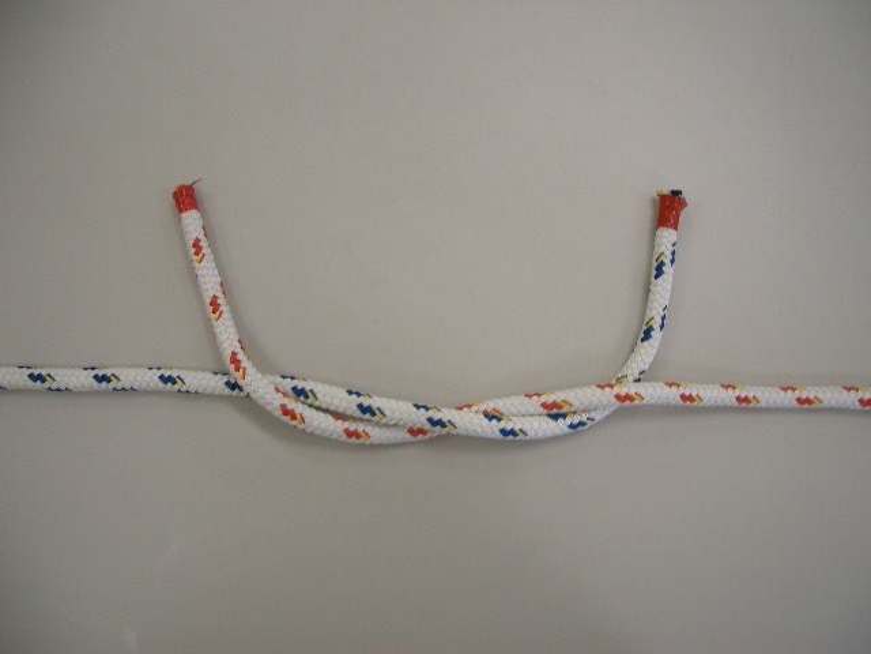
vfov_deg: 40.7
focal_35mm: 35
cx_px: 436
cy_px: 327
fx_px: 881
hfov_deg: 52.6
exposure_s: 1/60
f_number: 2.6
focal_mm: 5.8
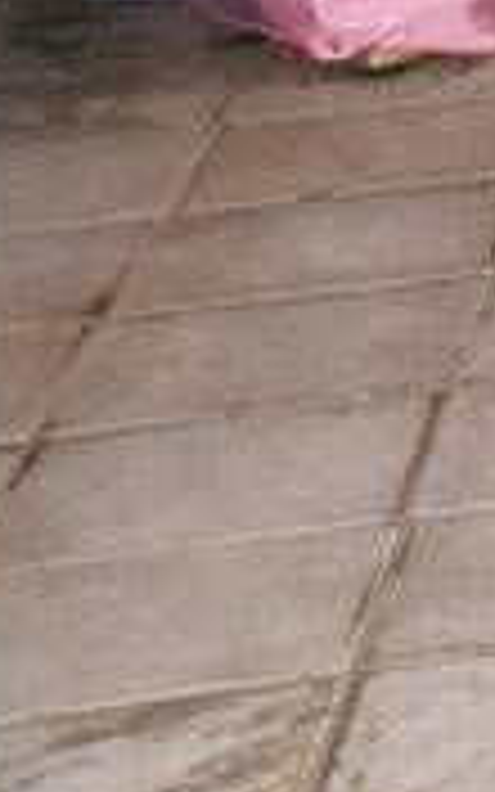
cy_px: -914
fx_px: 4943
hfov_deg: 4.7
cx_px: 2565
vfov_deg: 8.6
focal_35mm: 229
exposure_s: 1/100
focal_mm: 22
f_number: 3.5
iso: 2000
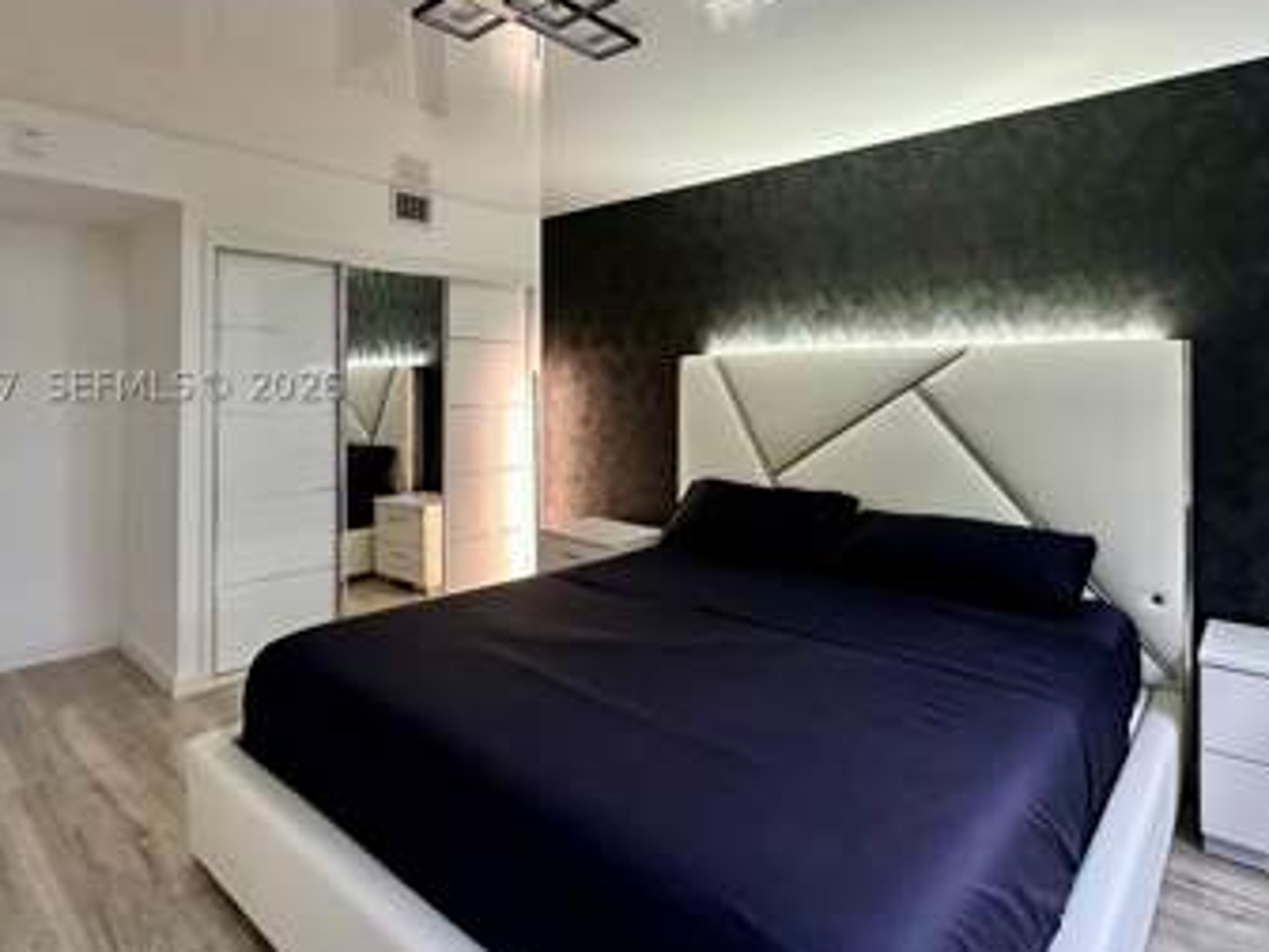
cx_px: 691
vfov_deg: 65.4
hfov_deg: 81.6
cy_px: 385
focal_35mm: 20
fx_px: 733
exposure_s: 1/60
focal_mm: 2.22
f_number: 2.2
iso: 640
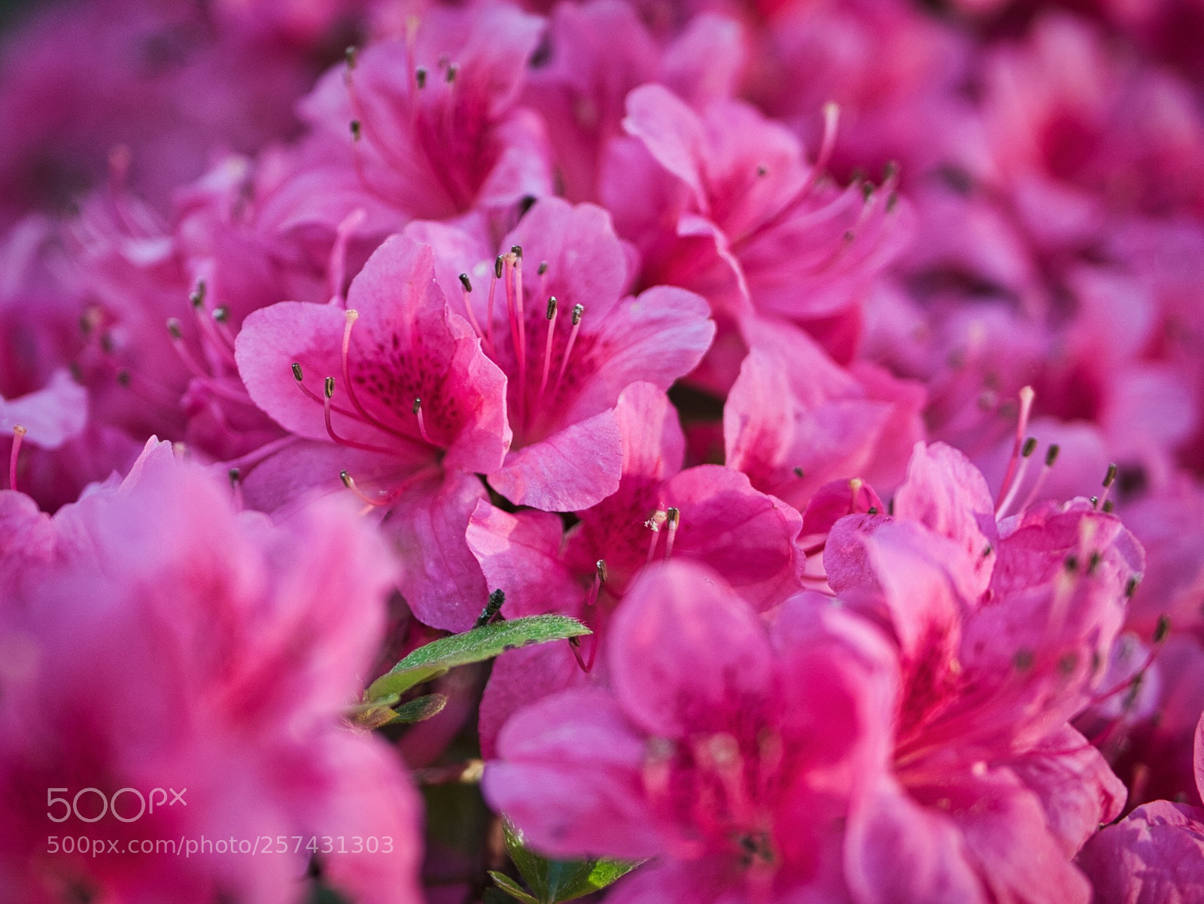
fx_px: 1740
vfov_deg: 29.1
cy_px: 452
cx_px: 602
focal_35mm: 50
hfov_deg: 38.2
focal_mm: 25
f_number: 2.5
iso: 200
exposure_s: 1/250
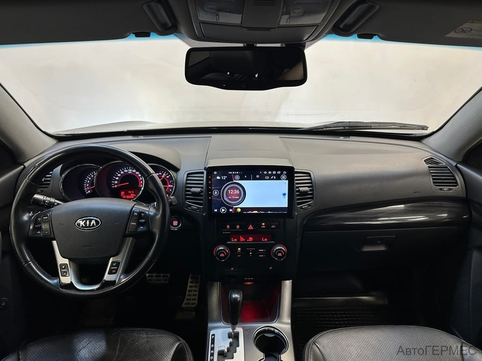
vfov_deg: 56.8
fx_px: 334
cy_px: 180
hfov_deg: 71.6
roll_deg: +0.4
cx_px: 241
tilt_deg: -20.4
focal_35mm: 24
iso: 125
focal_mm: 6.86
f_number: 1.78
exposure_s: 1/51
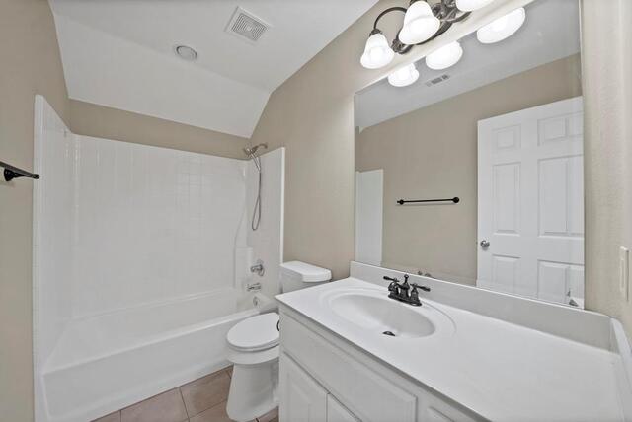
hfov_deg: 112.6
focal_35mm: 12
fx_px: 211
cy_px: 211
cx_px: 316
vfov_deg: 90.1
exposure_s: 1/2.5
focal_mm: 12
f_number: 9
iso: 640
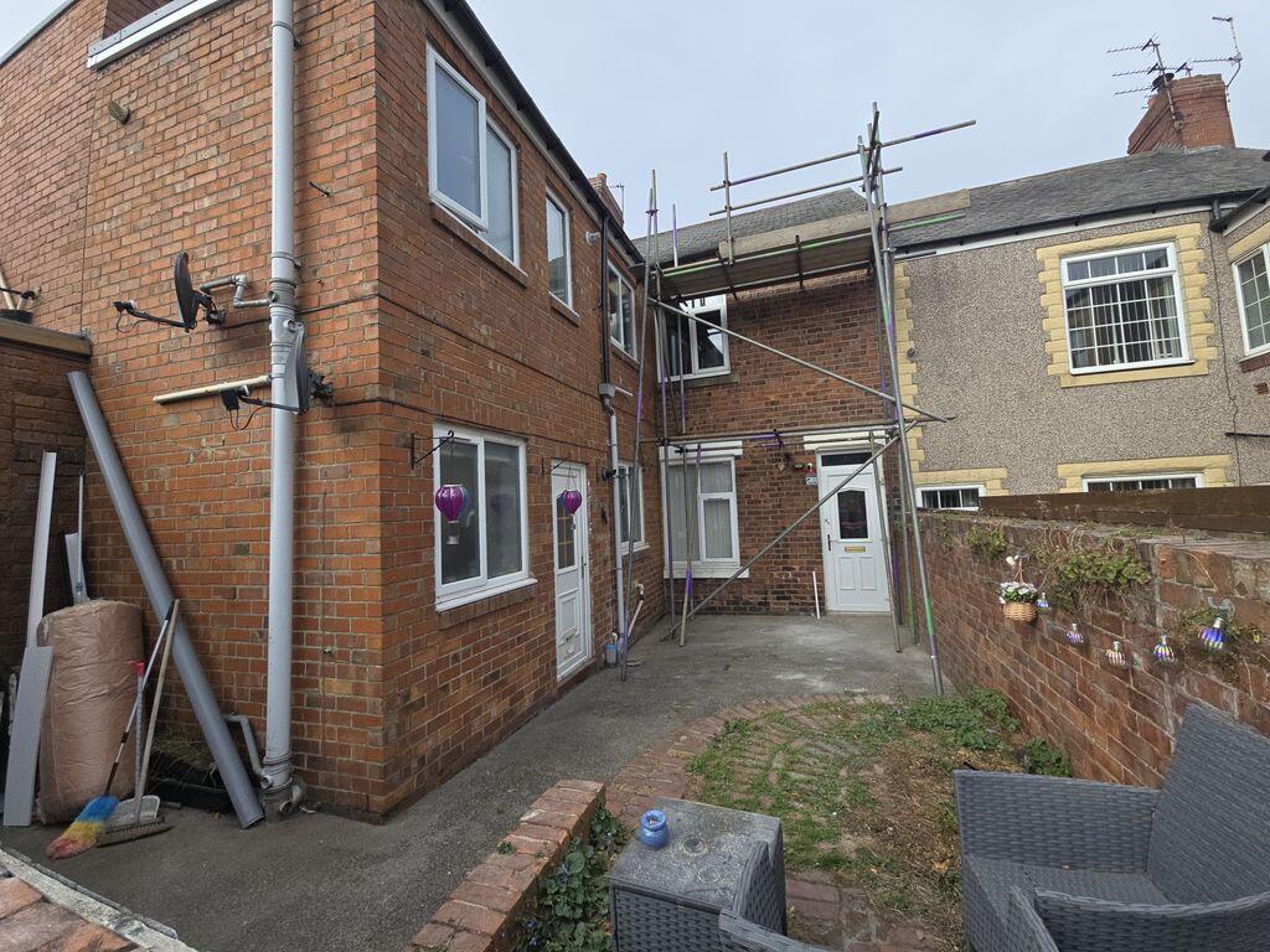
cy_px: 476
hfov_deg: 106.2
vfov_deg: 89.9
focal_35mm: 13
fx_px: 477
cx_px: 635
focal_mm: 2.2
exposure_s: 1/1205
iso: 50
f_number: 2.2
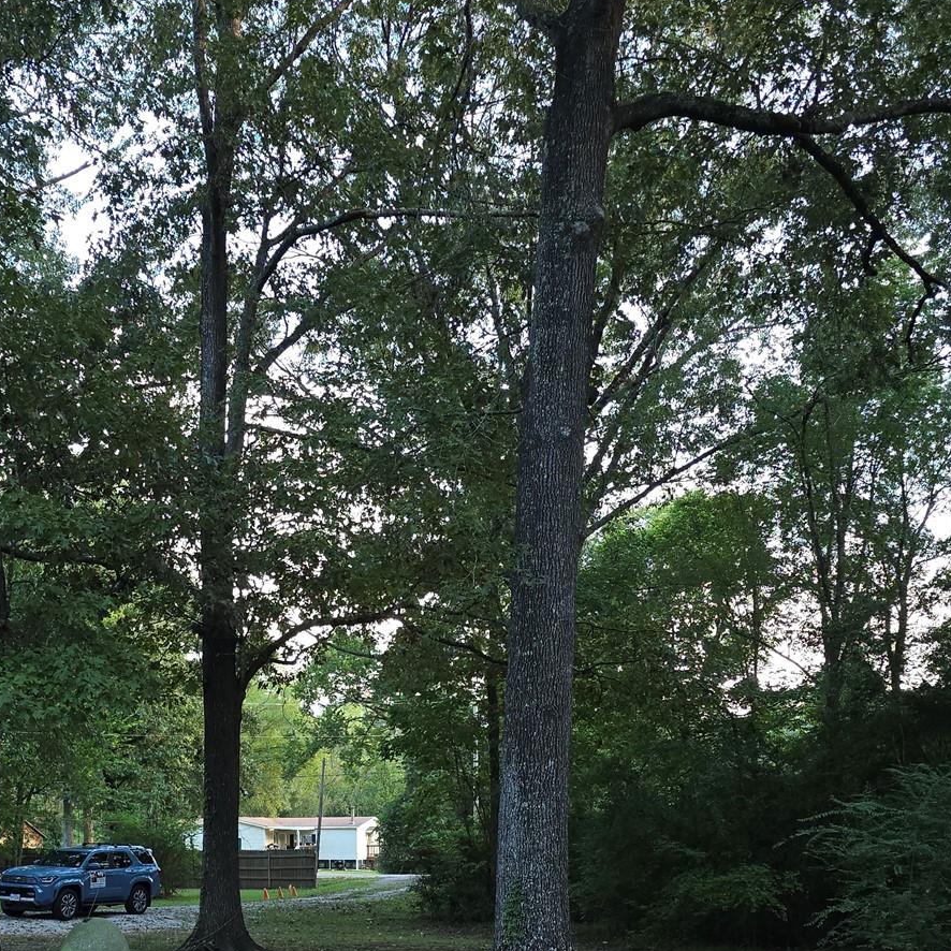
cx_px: 284
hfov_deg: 35.5
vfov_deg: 35.1
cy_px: 741
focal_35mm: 47
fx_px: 1461
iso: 32
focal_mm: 6.3
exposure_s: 1/60
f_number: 1.7
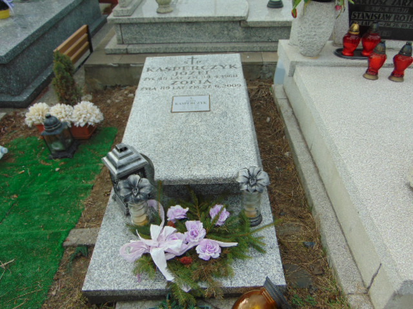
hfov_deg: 60.0
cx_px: 206
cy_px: 154
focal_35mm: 30
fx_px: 358
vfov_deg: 46.8
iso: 80
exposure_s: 1/500
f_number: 3.1
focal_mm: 5.4
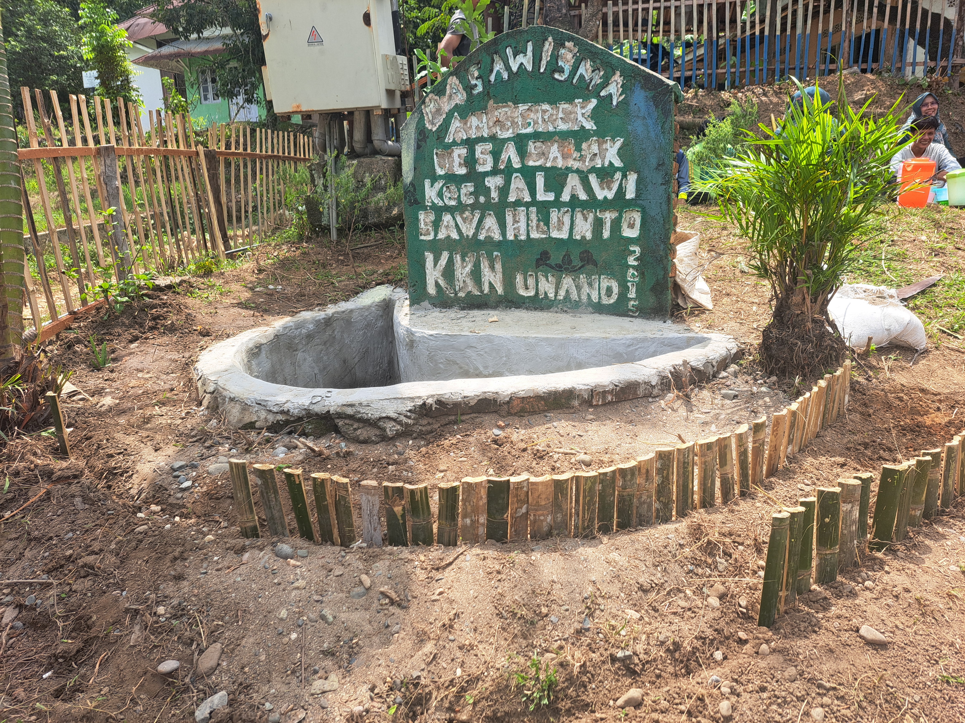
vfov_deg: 56.8
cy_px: 362
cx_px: 482
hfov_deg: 71.6
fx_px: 669
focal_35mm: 24
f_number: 1.8
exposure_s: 1/817
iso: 50
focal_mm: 5.23
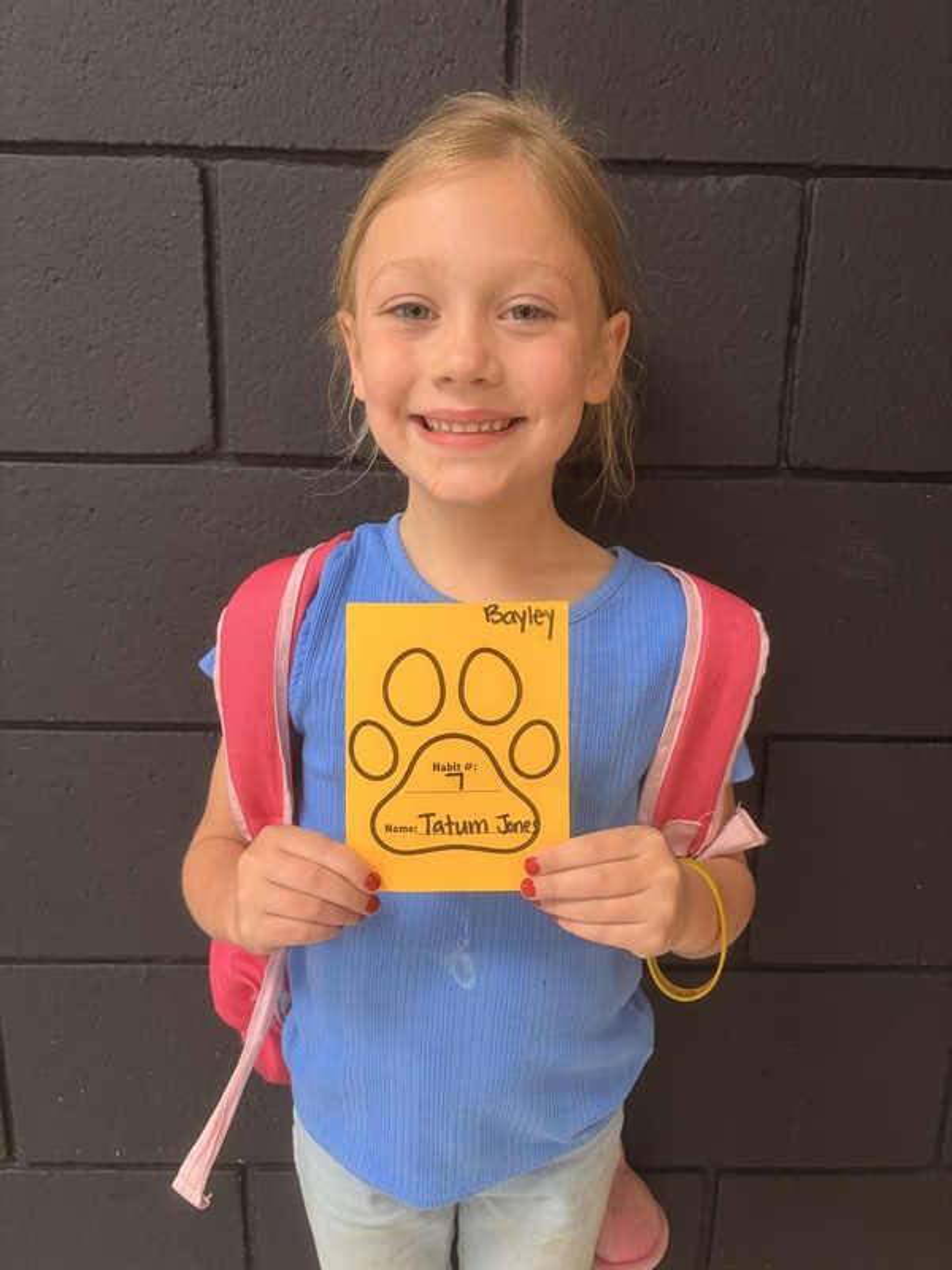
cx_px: 476
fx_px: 953
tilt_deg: -14.8
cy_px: 635
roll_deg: -2.0
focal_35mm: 26
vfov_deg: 67.3
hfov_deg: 53.1
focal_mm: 5.96
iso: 160
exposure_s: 1/60
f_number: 1.6
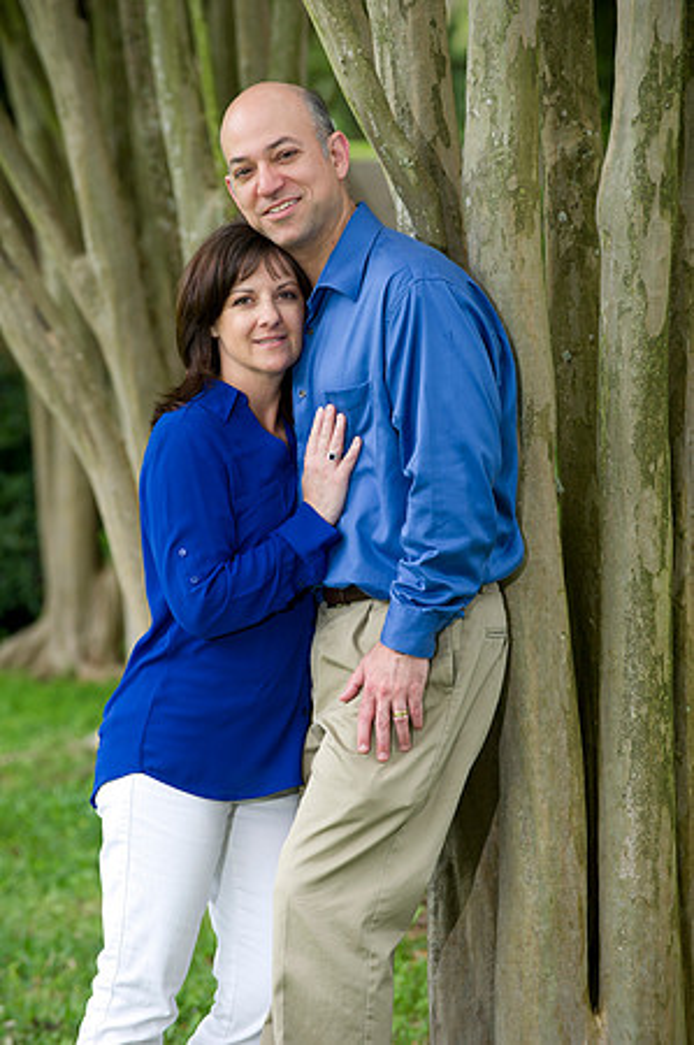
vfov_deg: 10.3
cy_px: 522
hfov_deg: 6.9
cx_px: 347
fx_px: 5796
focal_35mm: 200
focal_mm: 200
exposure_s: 1/100
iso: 320
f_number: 4.5
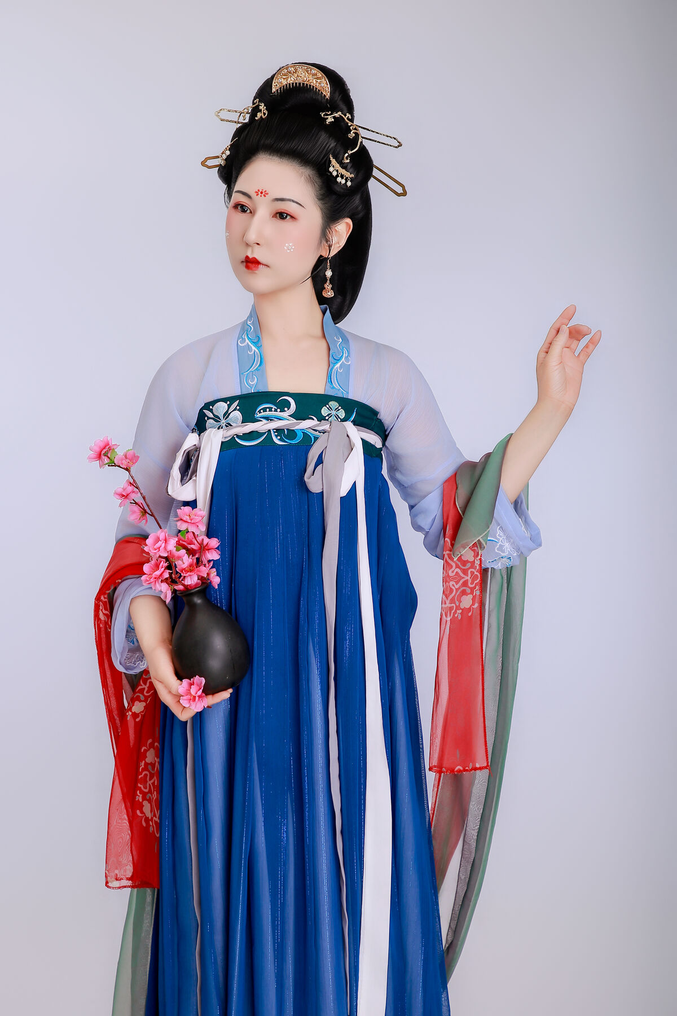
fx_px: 1946
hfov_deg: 19.7
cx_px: 338
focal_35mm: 69
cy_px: 508
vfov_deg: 29.2
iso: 100
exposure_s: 1/160
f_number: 7.1
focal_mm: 70
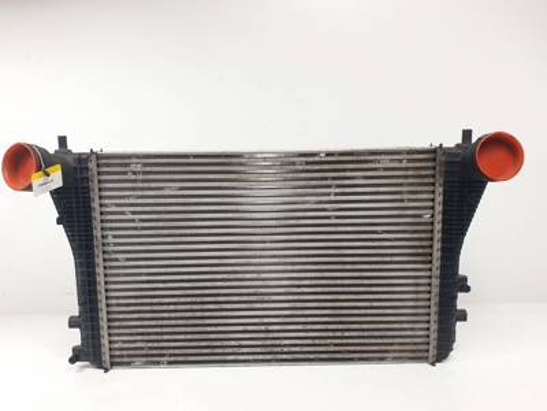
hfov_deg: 67.3
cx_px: 274
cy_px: 206
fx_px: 411
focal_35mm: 26
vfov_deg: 53.1
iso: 50
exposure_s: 1/200
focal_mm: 4.3
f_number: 2.4
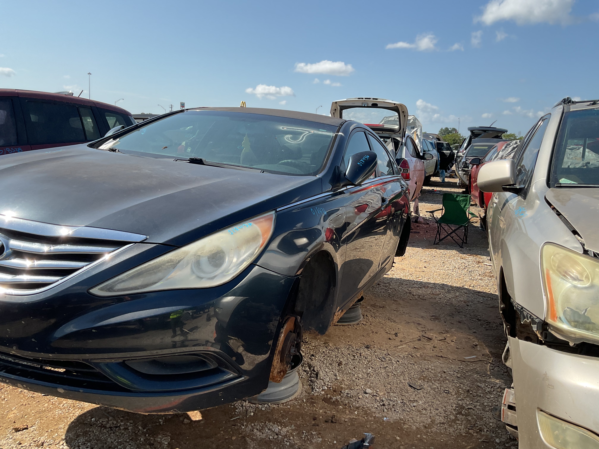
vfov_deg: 48.2
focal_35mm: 29
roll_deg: +0.2
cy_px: 224
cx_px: 300
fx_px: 502
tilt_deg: -10.1
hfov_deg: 61.7
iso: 16
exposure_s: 1/1451
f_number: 1.8
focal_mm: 3
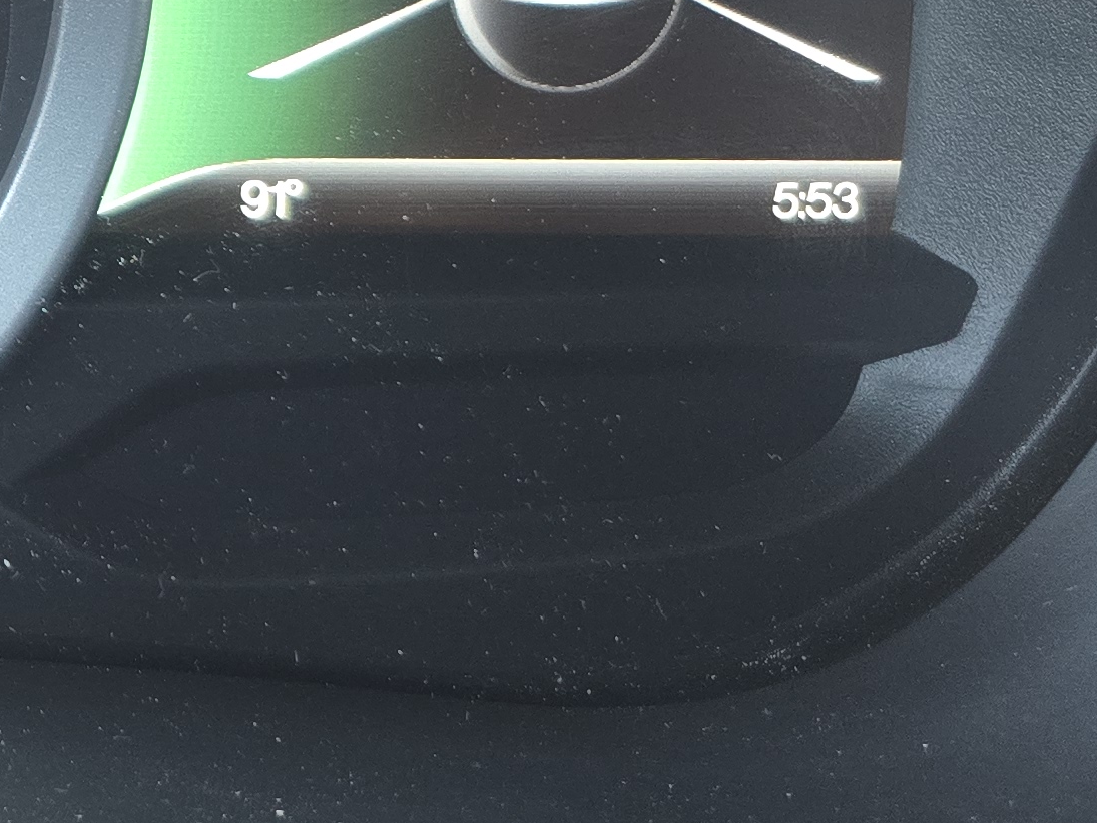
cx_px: -645
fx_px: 2662
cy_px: -192
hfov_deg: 19.6
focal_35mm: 84
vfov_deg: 16.7
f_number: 1.7
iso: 320
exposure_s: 1/33.3
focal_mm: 6.3
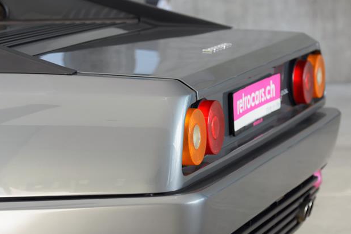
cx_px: 171
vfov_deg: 9.3
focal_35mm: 148
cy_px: 150
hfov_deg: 13.9
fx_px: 1444
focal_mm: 95
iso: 400
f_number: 4.5
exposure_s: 1/80
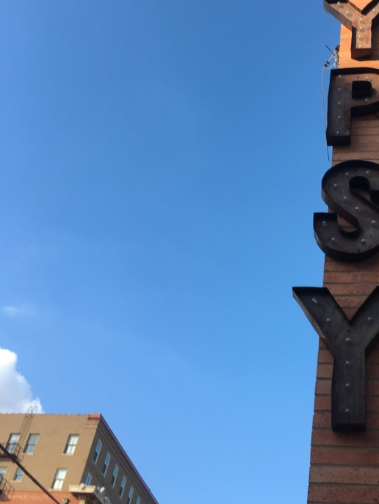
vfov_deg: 41.6
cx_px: 290
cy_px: 179
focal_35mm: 45
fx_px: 656
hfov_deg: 31.6
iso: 25
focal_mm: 4.15
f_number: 2.2
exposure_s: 1/549
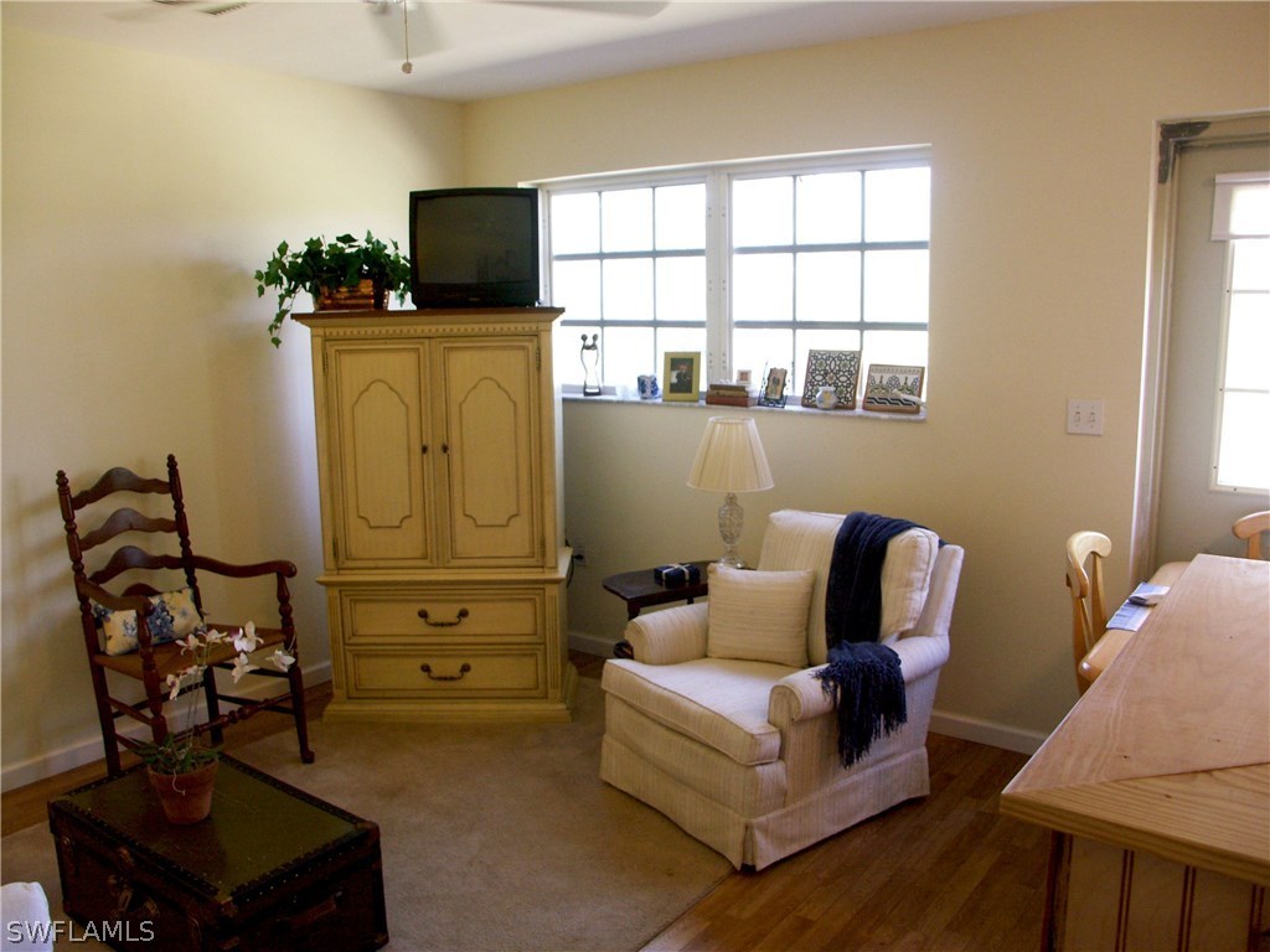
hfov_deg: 63.4
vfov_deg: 49.7
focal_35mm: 28
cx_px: 635
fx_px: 1027
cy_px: 476
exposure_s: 1/25
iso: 200
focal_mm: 7.21
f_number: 2.8
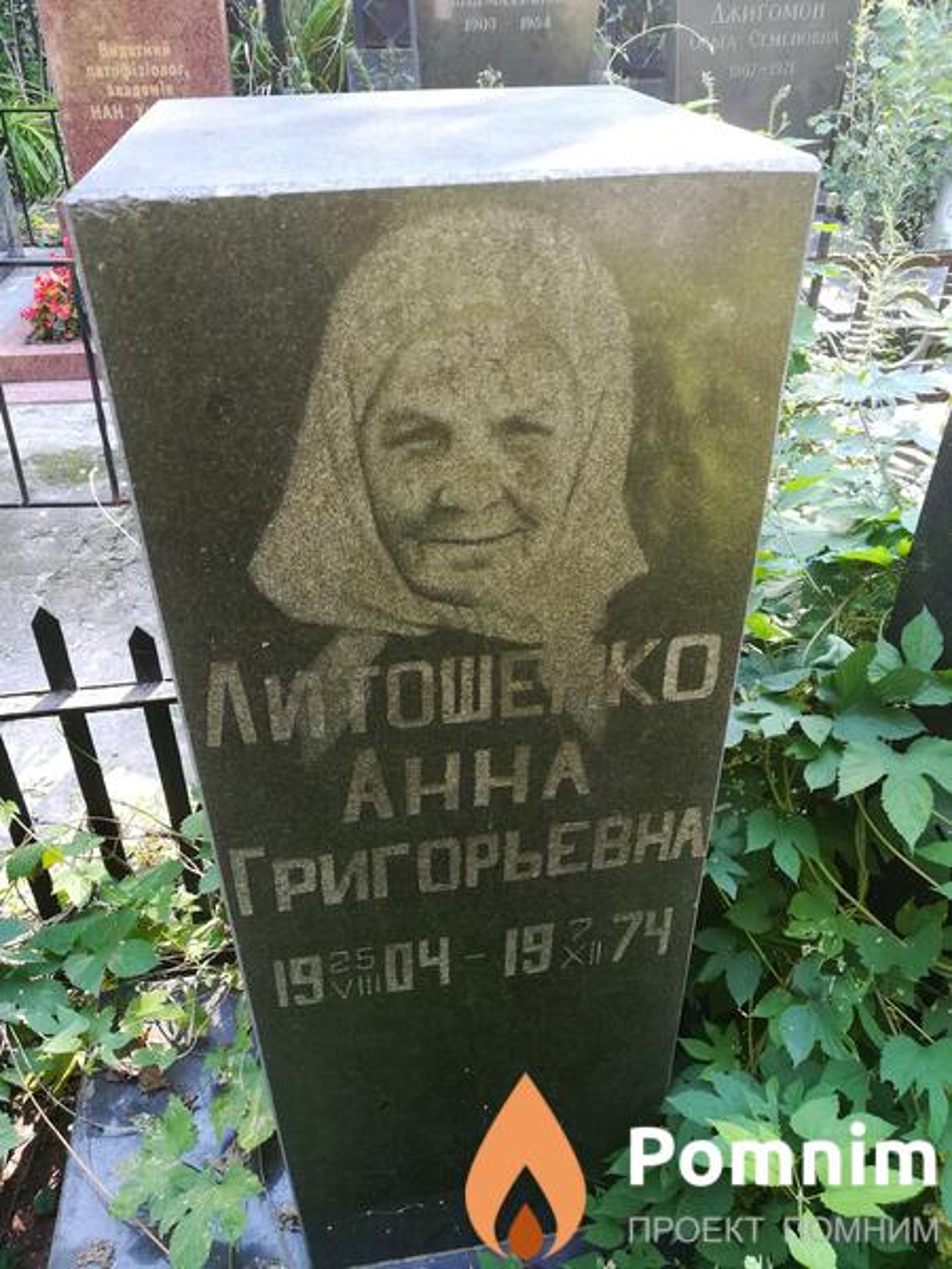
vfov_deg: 67.3
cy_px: 634
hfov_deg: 53.1
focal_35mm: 26
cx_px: 476
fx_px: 953
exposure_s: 1/50
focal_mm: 3.83
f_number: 2.2
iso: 100
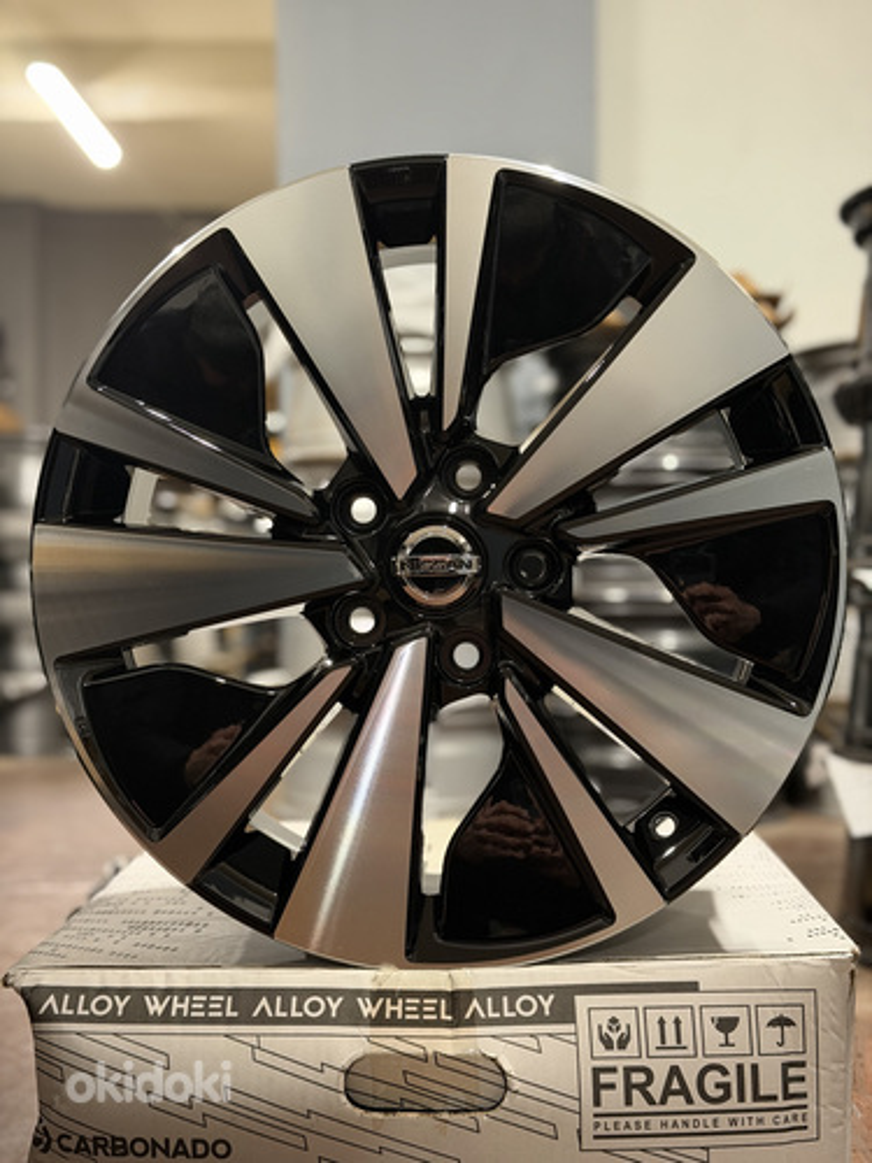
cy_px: 582
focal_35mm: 48
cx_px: 436
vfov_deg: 39.7
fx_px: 1612
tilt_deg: +0.3
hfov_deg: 30.3
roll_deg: -0.2
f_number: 1.78
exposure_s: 1/40
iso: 320
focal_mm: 6.76
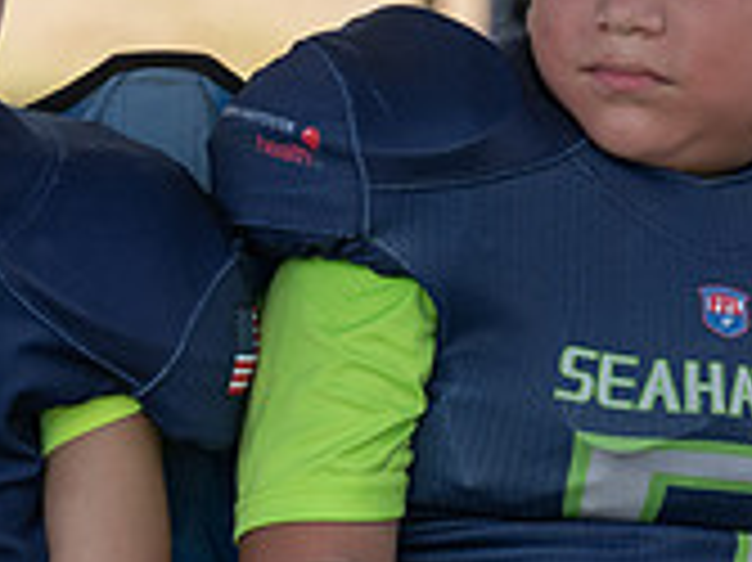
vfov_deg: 2.5
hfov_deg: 3.3
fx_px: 13112
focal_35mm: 604
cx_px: 711
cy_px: 200
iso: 160
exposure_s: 1/500
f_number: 4
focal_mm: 181
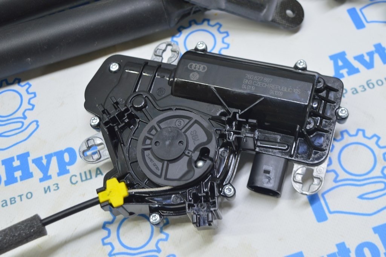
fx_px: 562
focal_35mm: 52
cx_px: 193
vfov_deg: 25.7
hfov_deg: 37.9
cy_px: 128
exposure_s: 1/20
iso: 400
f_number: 5.6
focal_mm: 35
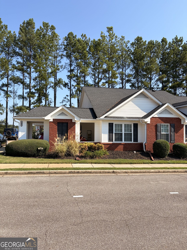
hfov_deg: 53.1
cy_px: 125
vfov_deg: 67.3
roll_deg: -0.8
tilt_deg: +2.3
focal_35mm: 26
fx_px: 187
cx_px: 94
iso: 50
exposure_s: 1/2364
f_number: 1.6
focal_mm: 5.96
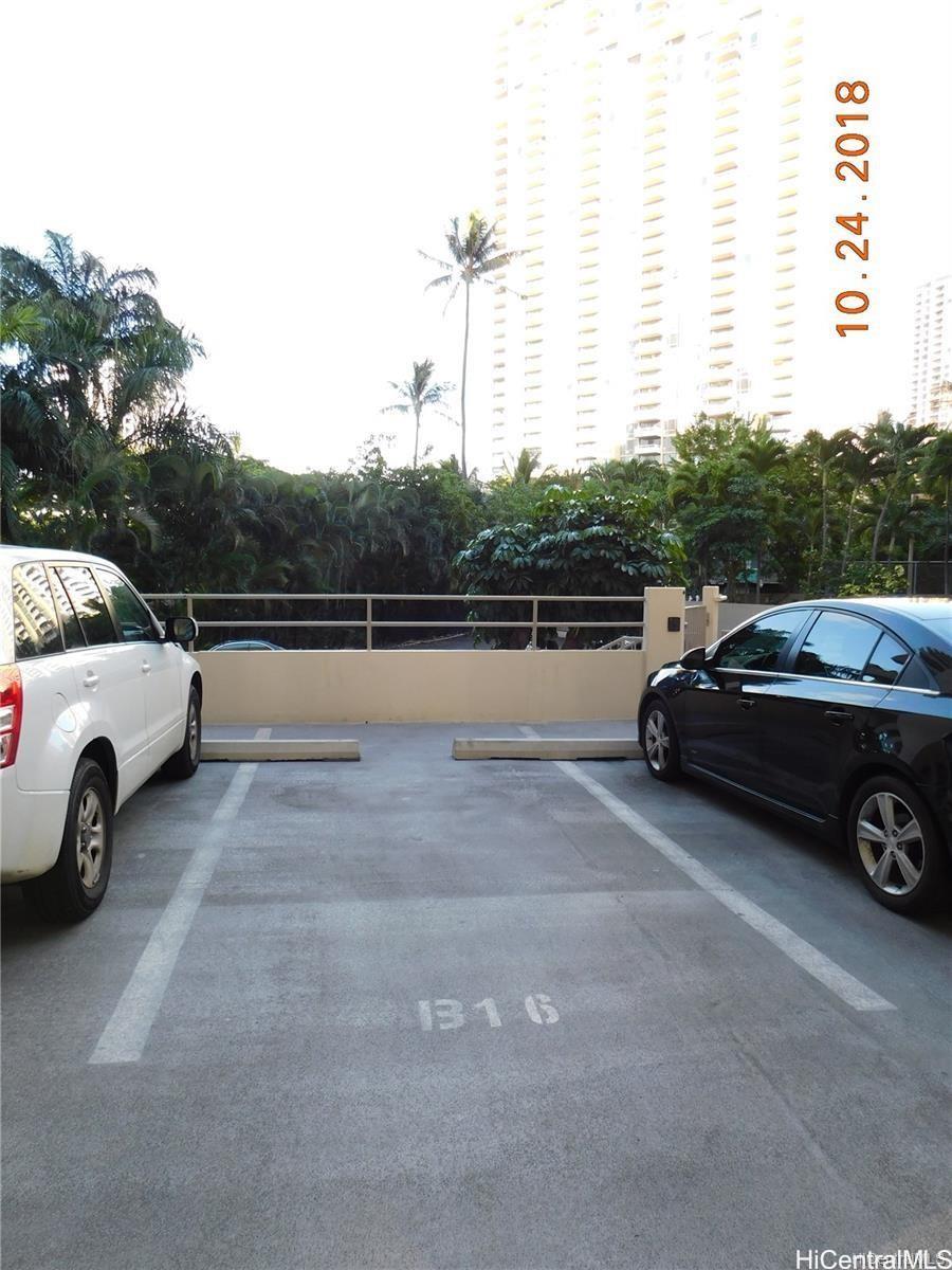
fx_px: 843
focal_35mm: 23
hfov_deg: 58.9
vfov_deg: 73.9
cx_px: 476
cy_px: 635
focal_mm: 4
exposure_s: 1/125
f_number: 3
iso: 125
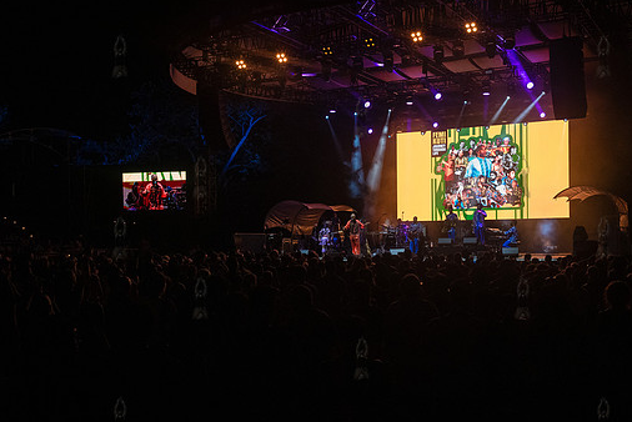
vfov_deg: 32.6
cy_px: 237
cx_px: 361
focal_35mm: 41
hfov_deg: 47.2
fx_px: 720
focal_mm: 35
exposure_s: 1/1000
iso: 5000
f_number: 4
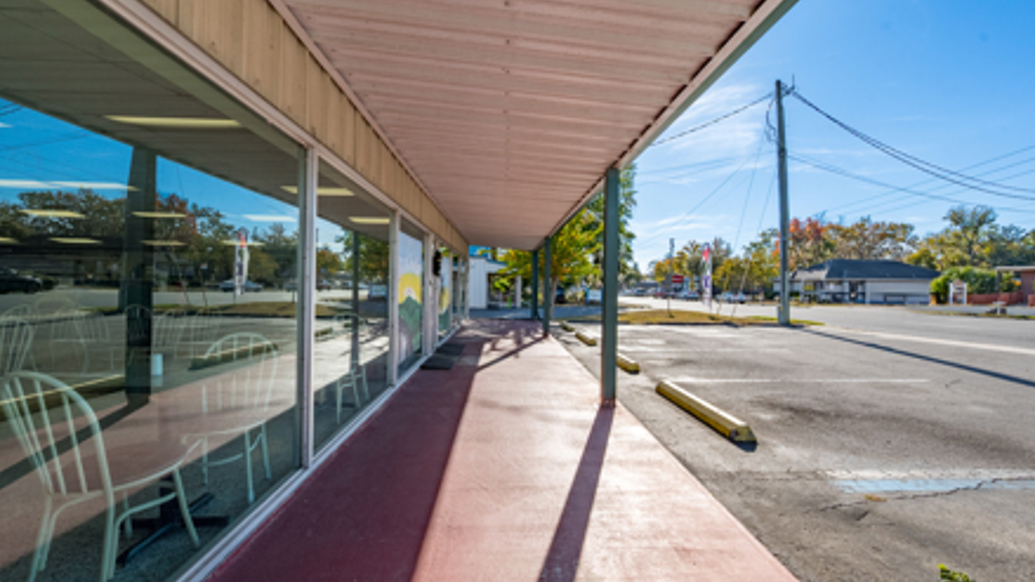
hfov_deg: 103.0
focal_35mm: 15
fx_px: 412
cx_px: 527
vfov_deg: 70.5
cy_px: 292
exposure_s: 1/4000
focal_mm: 14
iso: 400
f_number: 9
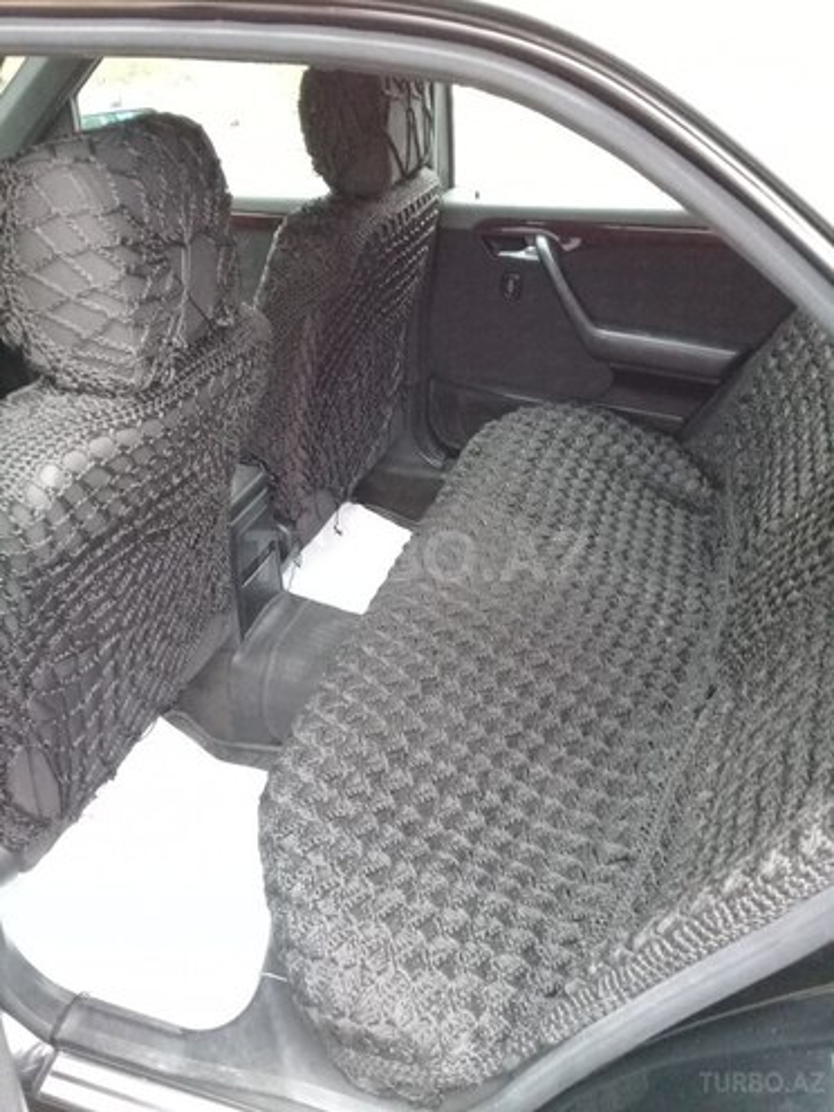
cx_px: 417
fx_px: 996
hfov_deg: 45.4
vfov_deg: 58.4
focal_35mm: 31
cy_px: 556
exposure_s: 1/20
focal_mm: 3.3
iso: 200
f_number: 2.2
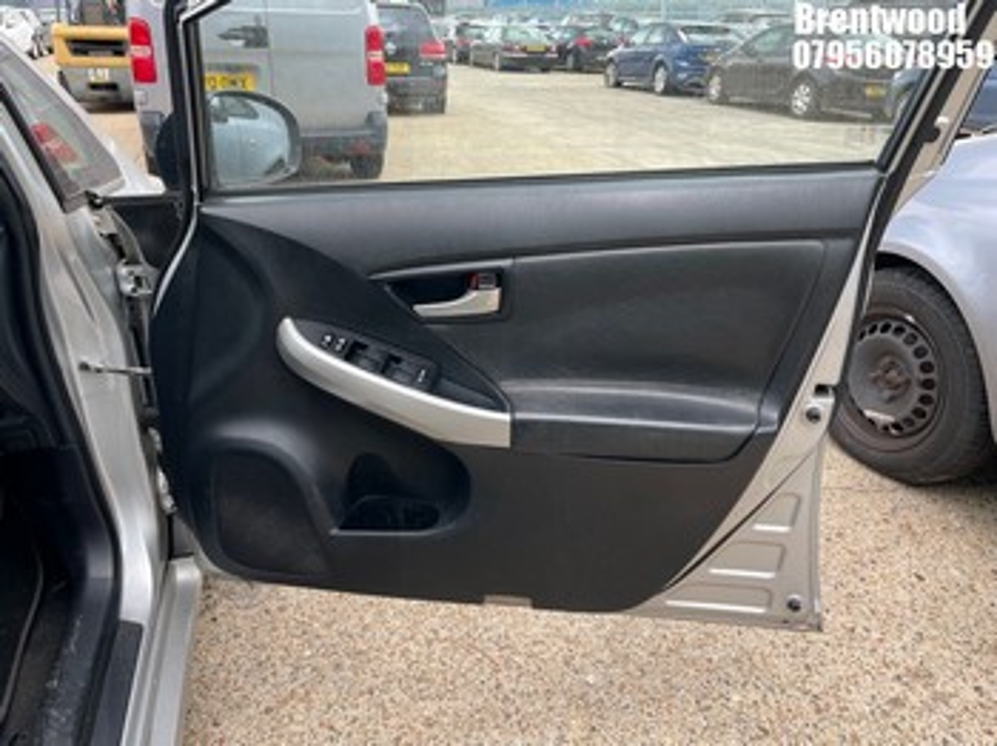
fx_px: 748
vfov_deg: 53.0
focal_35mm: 26
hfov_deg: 67.3
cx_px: 498
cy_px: 373
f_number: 1.6
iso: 32
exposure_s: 1/432
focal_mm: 4.2
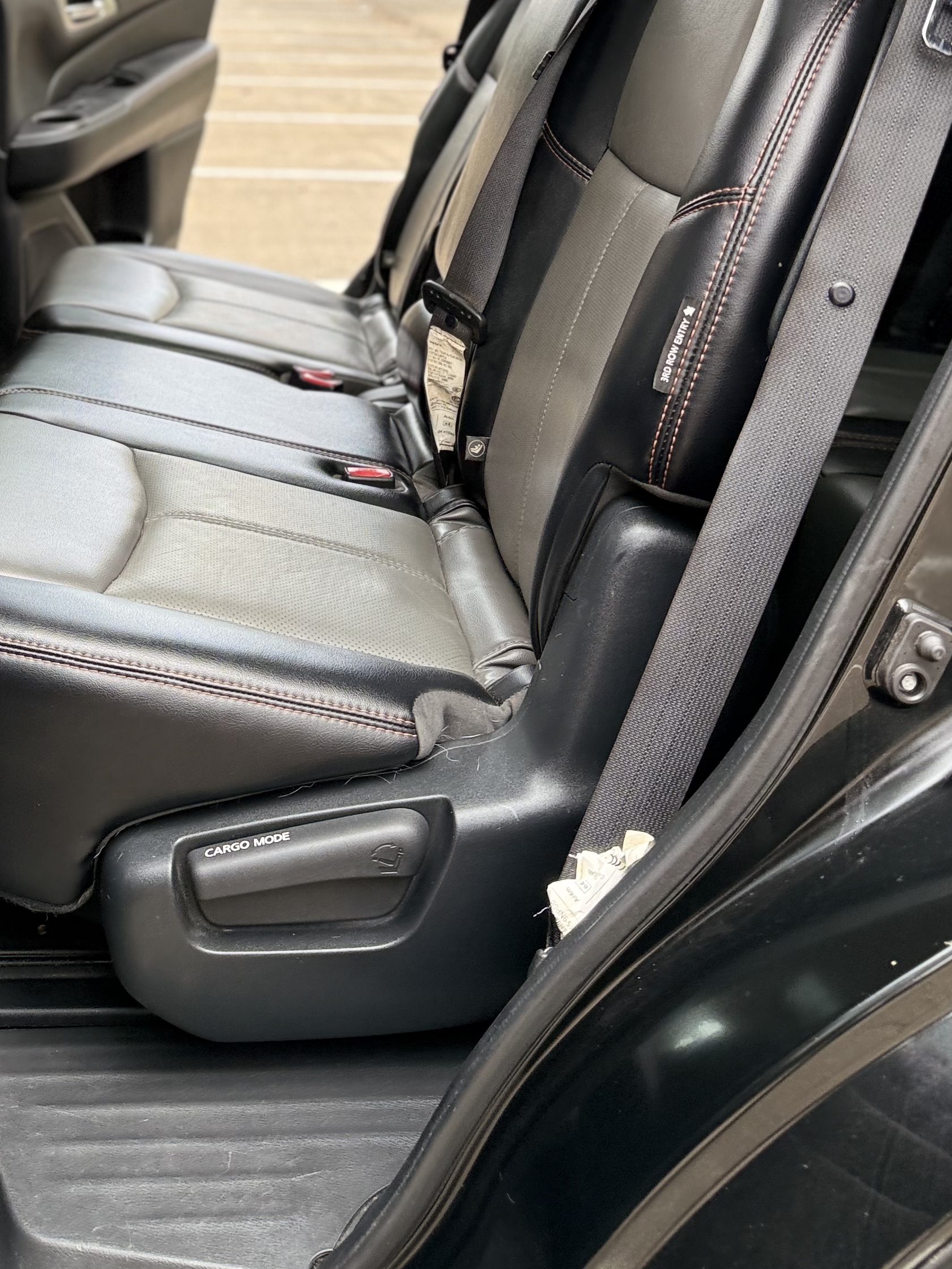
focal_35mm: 43
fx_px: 1576
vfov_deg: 41.0
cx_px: 222
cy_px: 166
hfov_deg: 32.9
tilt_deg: -10.2
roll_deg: -3.8
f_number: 1.78
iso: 100
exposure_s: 1/467
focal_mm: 6.76
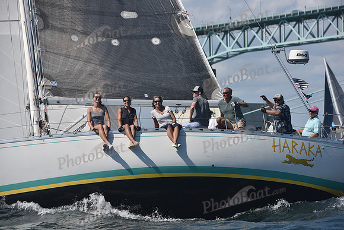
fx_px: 1338
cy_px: 115
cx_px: 172
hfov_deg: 14.7
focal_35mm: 140
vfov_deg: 9.8
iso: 250
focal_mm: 140
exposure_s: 1/1250
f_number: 6.3
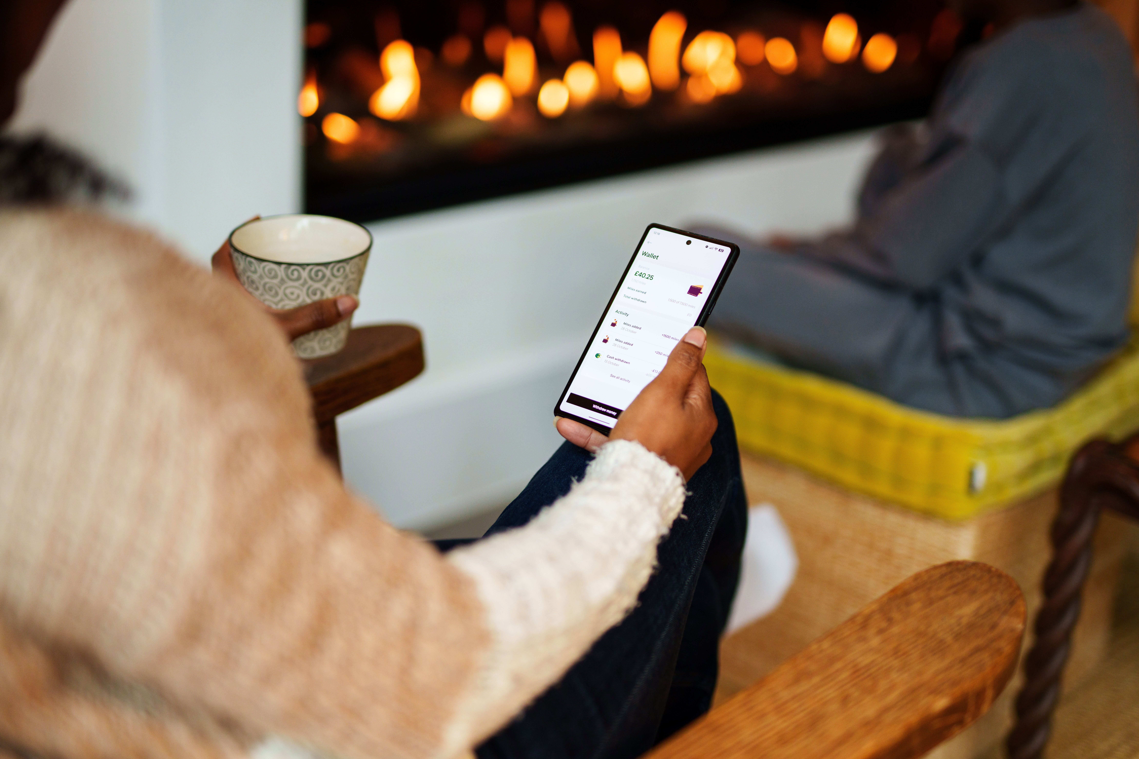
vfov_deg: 27.0
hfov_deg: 39.6
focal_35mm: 50
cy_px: 380
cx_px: 570
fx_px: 1582
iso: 500
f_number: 1.4
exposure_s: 1/320
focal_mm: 50
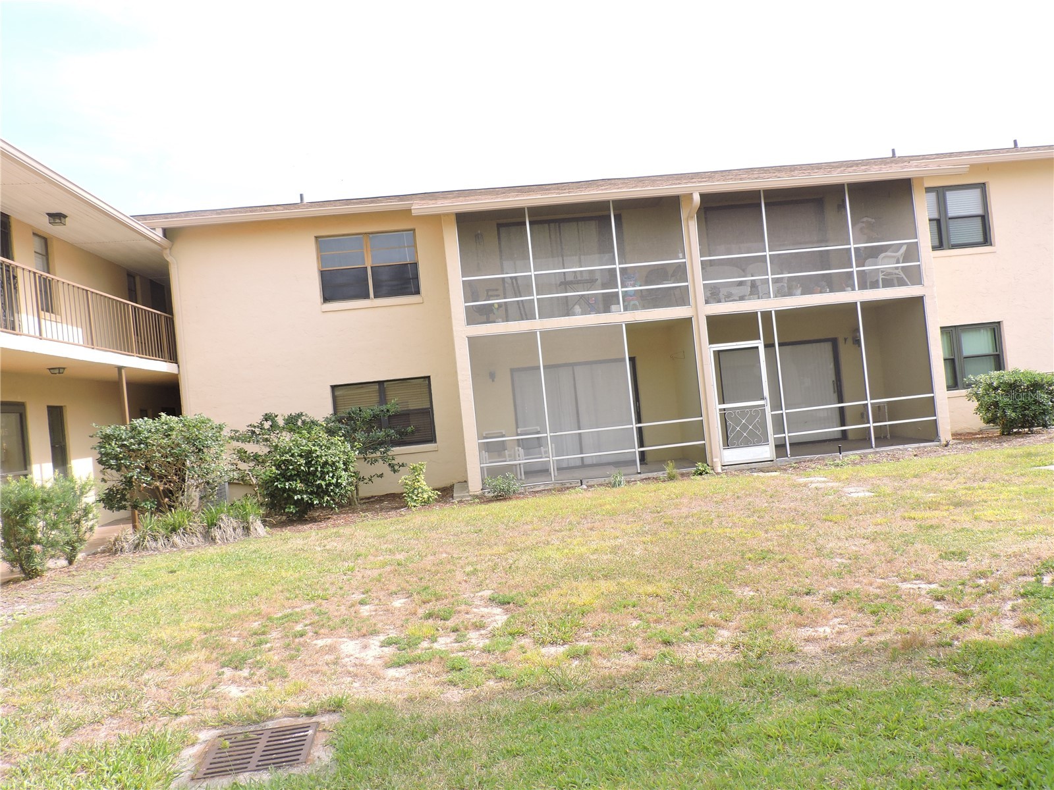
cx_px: 527
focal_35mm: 28
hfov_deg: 63.4
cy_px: 395
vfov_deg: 49.7
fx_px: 853
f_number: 3.1
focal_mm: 5
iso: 100
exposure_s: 1/400
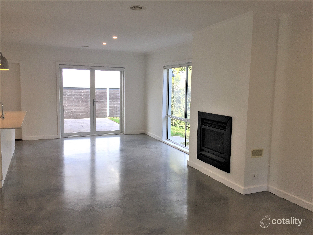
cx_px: 156
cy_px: 118
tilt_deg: -5.8
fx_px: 262
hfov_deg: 61.7
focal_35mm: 29
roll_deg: -2.4
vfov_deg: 48.2
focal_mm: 4.15
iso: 32
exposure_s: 1/100
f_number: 2.2
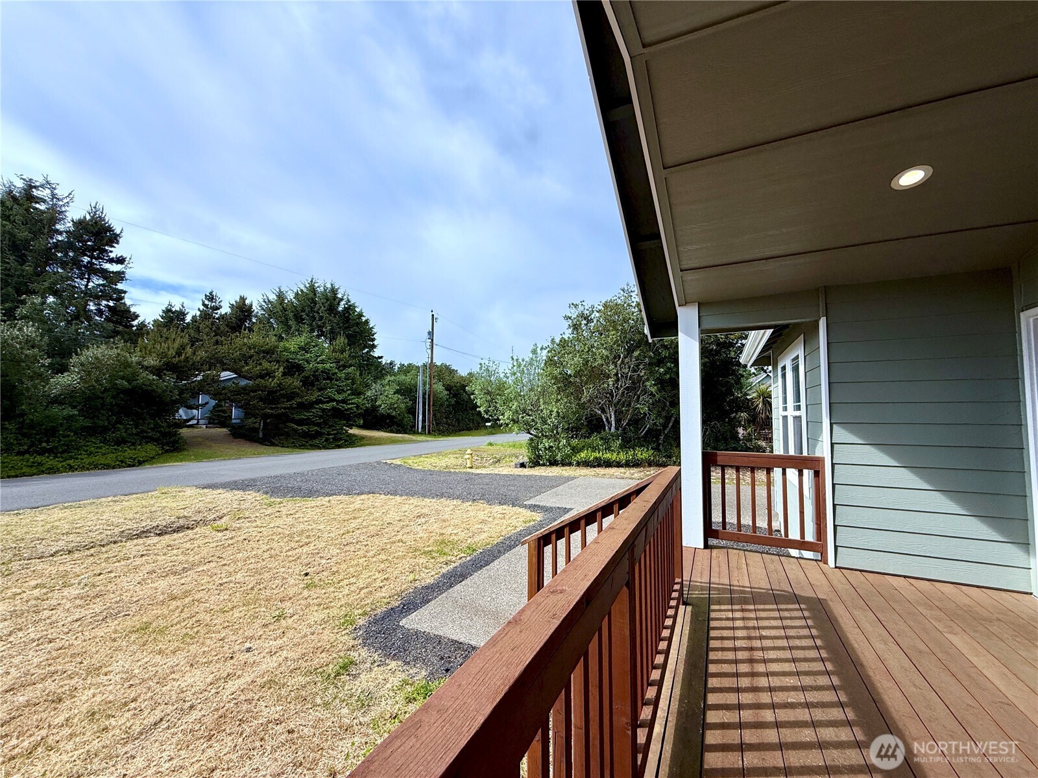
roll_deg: -0.3
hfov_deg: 102.1
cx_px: 519
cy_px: 389
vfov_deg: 85.7
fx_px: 420
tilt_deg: +3.9
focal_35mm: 14
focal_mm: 2.22
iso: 50
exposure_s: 1/2410
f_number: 2.2
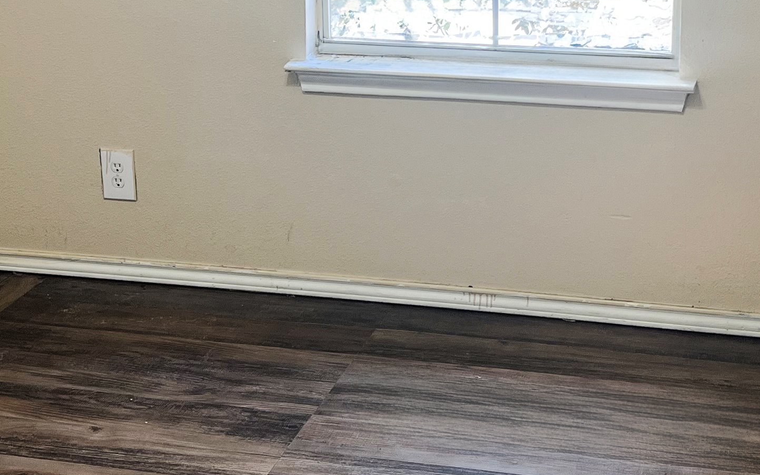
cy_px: 47
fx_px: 1595
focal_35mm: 77
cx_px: 430
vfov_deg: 16.7
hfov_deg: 26.8
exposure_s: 1/120
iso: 64
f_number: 1.6
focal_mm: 5.1
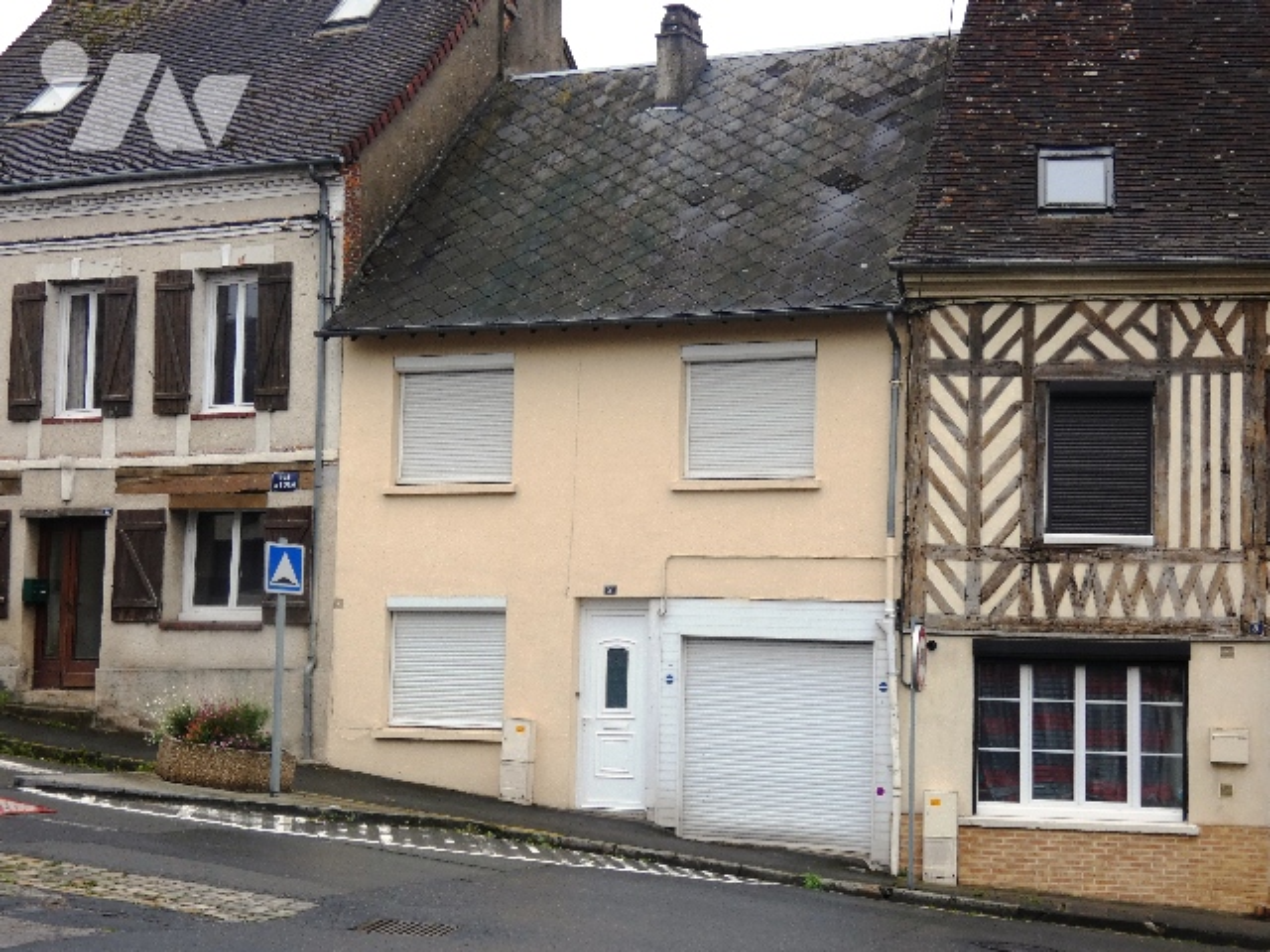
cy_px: 476
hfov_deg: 31.7
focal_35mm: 61
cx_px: 635
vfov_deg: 24.0
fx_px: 2238
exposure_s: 1/125
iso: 80
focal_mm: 10.8
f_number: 4.1
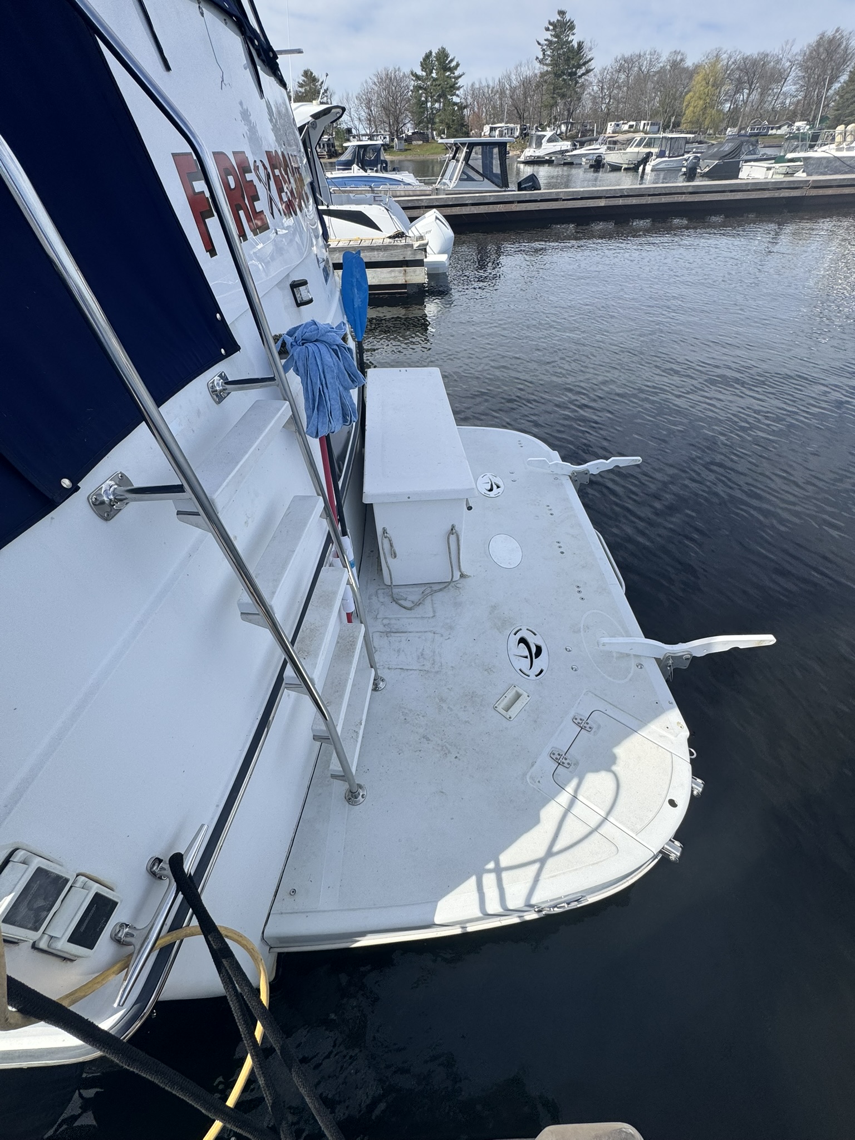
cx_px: 428
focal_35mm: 14
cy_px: 570
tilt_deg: -42.5
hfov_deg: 85.7
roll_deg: +2.5
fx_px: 461
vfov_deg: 102.1
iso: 50
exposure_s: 1/1637
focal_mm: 2.22
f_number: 2.2
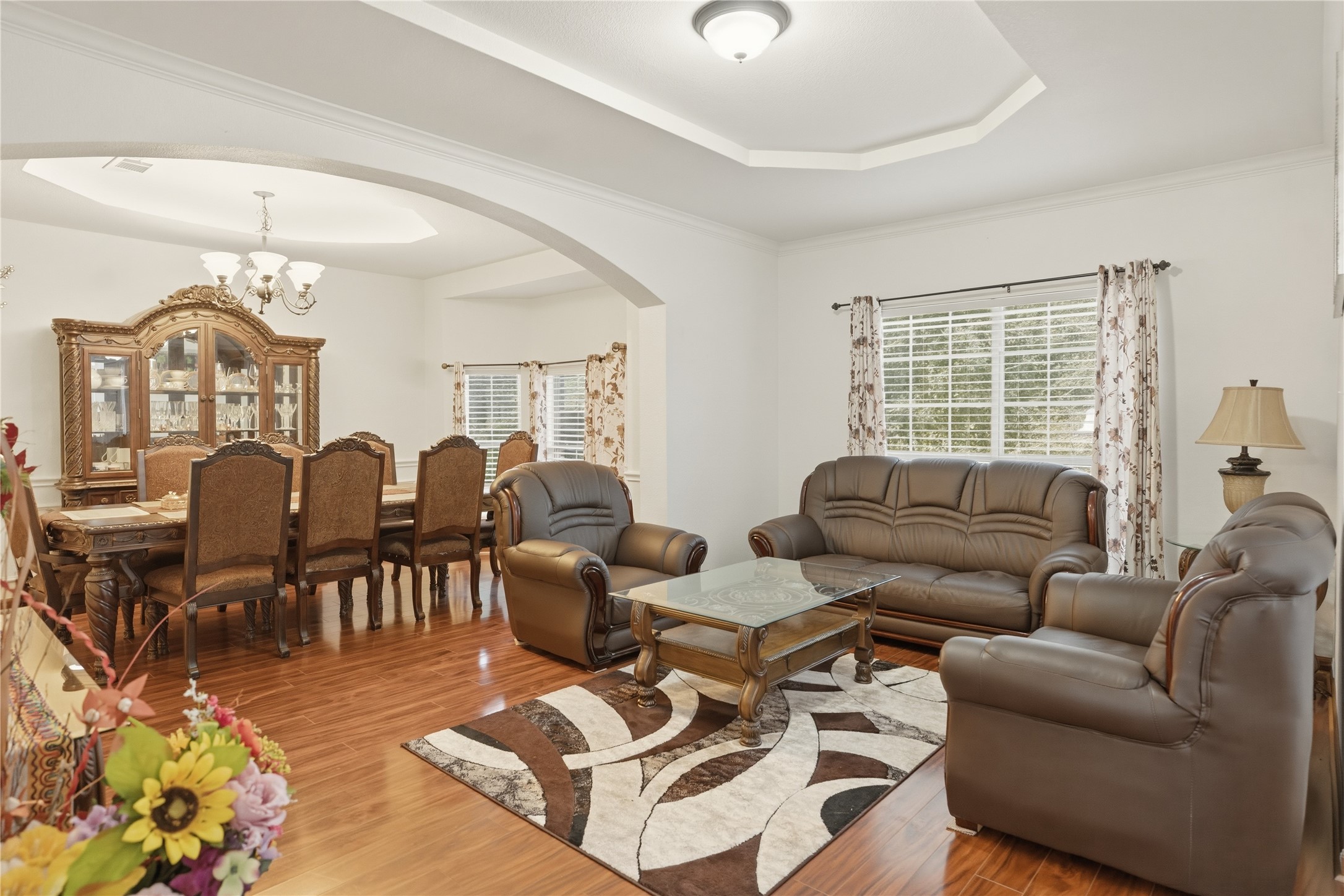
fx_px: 747
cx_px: 672
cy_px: 448
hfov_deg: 84.0
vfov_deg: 61.9
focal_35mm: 20
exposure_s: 1/13
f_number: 4
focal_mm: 20
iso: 1250
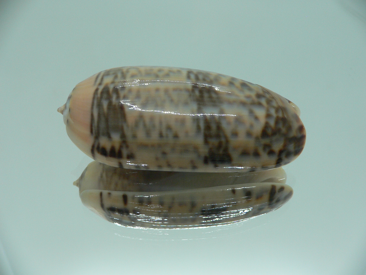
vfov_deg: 40.7
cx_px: 183
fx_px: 370
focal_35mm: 35
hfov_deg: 52.6
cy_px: 138
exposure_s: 1/60
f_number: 2.8
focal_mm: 4.6
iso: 100
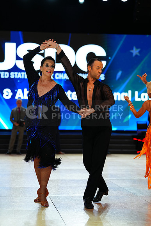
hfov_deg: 14.9
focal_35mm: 92
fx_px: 578
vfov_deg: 22.1
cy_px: 113
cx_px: 76
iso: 640
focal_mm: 92
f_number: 2.8
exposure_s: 1/400
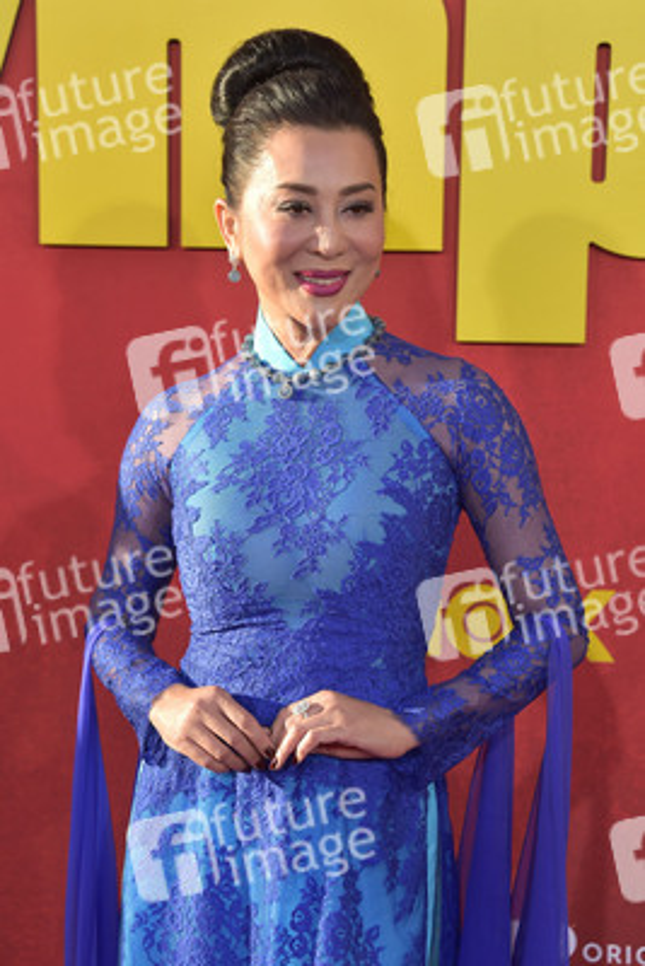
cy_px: 483
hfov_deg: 14.9
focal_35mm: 92
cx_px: 322
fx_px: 2470
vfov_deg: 22.1
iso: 800
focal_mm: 92
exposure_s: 1/1600
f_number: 6.3
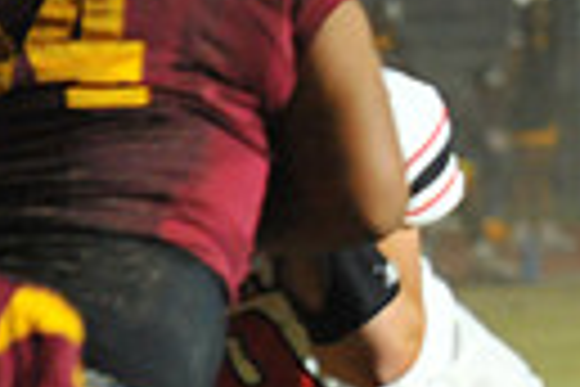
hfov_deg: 2.3
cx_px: 1133
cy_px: 112
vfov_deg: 1.5
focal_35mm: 901
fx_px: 14515
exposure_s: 1/200
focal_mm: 200
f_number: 5.6
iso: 4000
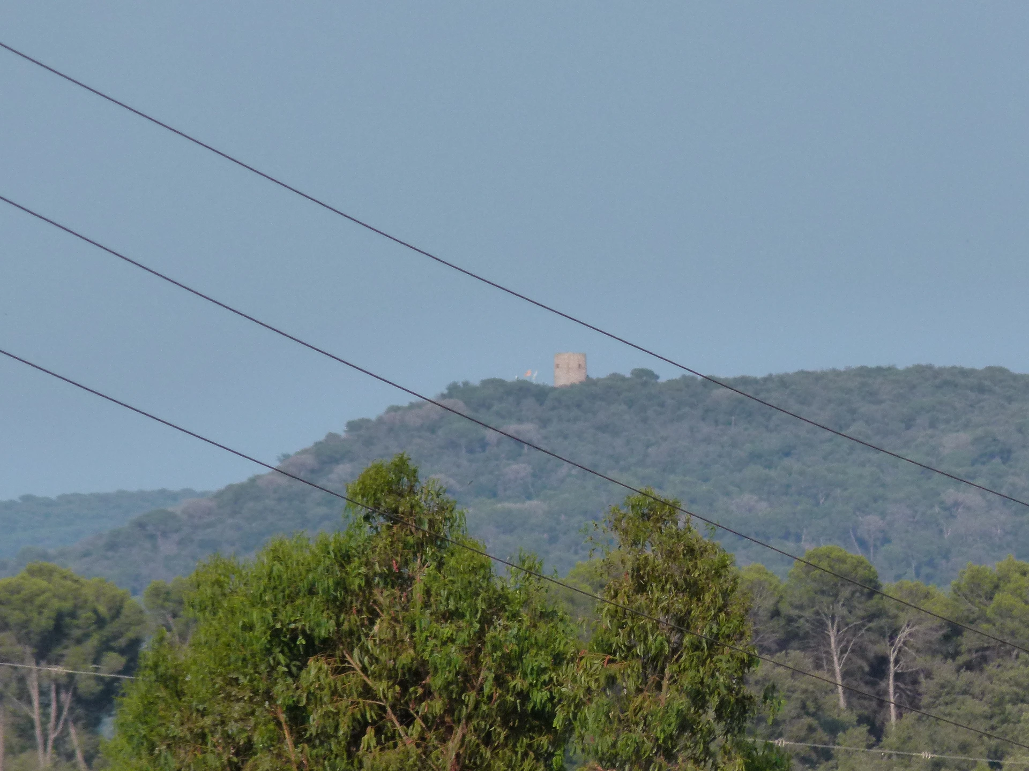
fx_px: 23751
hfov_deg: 2.5
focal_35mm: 799
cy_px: 386
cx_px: 514
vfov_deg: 1.9
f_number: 5.2
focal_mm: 108
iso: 160
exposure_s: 1/640
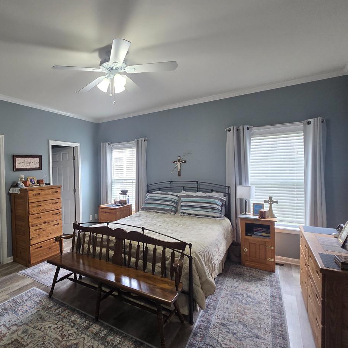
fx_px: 205
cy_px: 177
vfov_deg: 80.7
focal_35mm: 18
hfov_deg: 76.3
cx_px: 98
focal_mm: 2.2
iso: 100
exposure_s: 1/60
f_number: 2.2
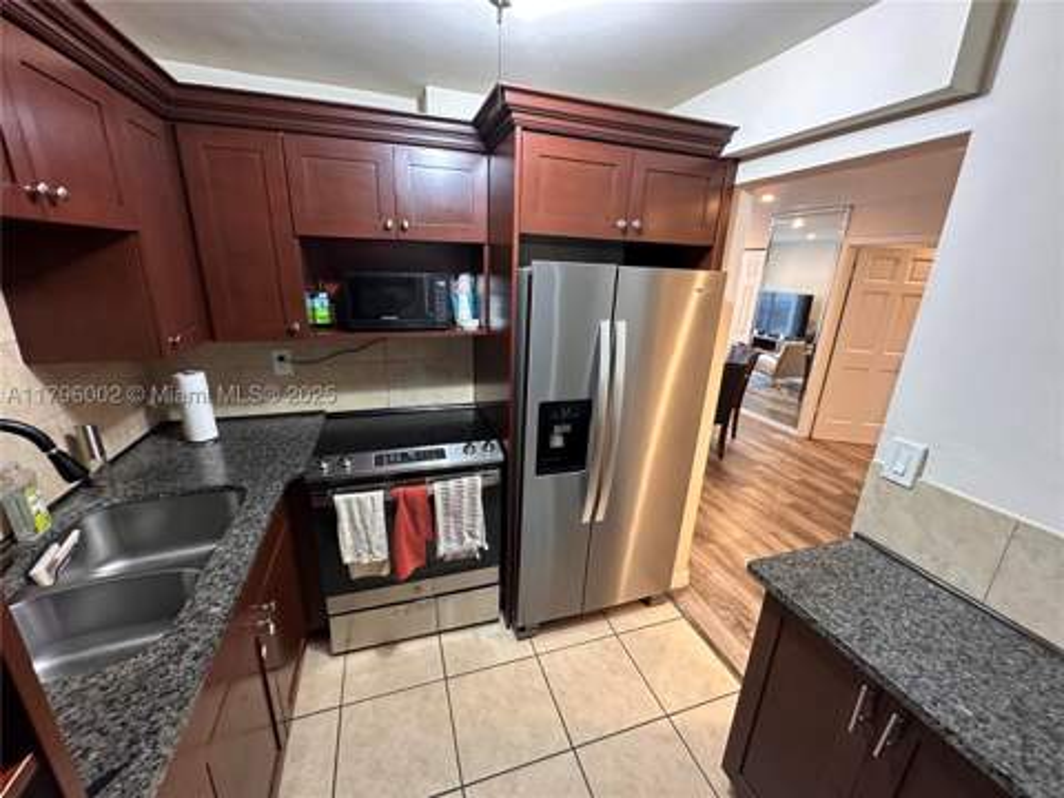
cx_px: 532
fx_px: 430
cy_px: 399
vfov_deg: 85.7
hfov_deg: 102.1
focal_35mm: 14
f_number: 2.2
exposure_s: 1/60
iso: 400
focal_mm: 2.22
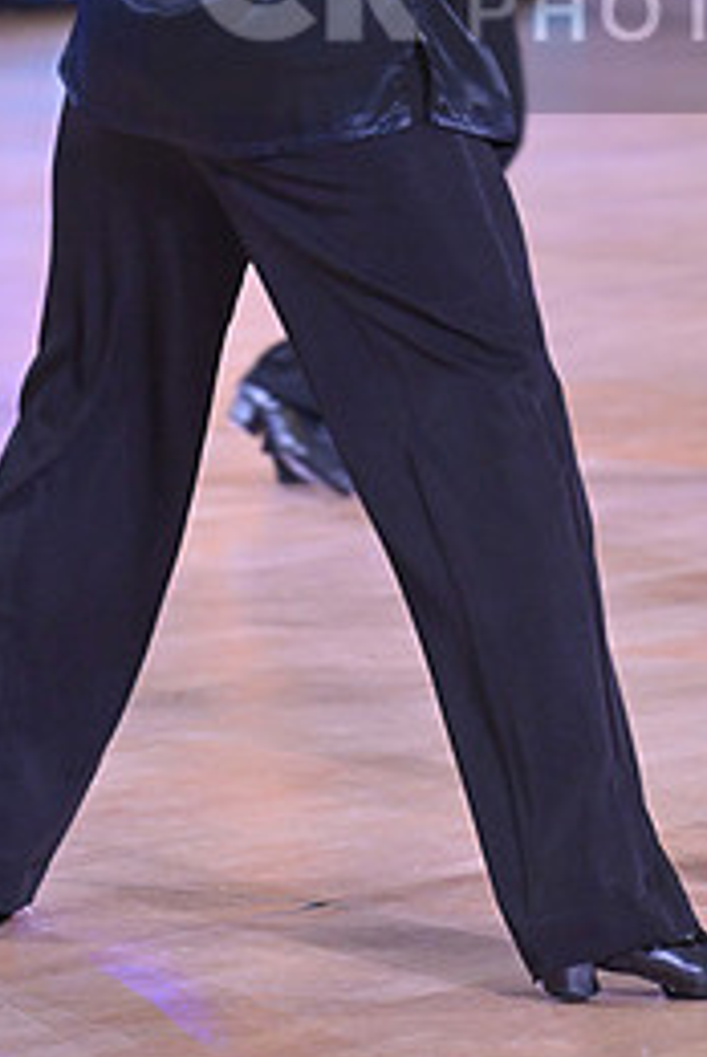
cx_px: 713
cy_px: -20
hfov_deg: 4.3
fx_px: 9489
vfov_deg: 6.4
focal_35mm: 323
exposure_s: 1/400
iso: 4000
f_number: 5
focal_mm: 145
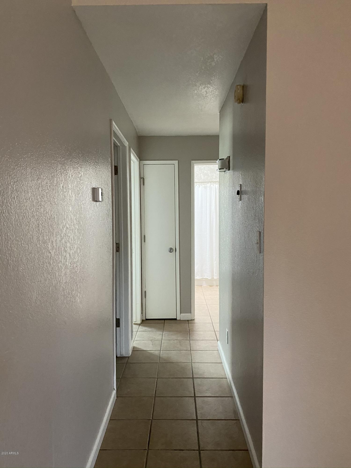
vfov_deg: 67.3
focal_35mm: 26
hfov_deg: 53.1
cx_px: 176
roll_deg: +0.5
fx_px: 352
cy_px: 234
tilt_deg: +0.6
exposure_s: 1/60
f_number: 1.8
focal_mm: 4.25
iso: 400
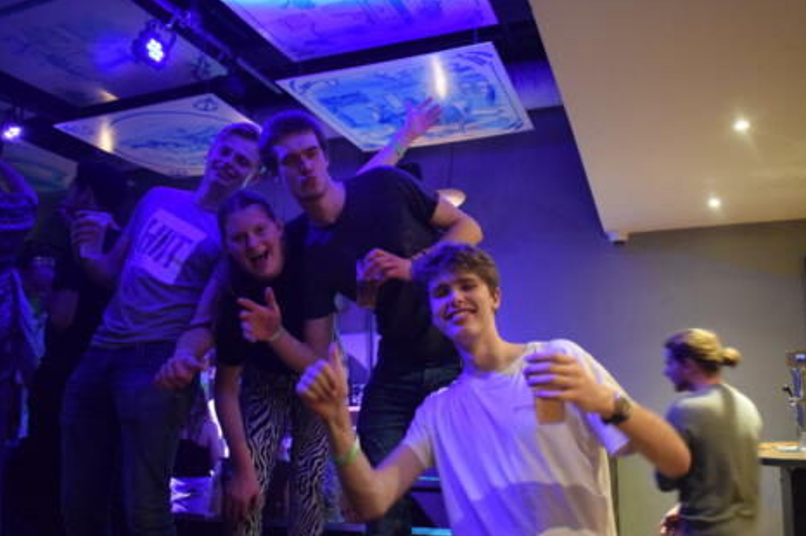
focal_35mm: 29
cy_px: 284
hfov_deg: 63.6
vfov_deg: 44.9
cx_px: 429
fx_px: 649
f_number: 3.5
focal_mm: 18
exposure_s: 1/30
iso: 6400
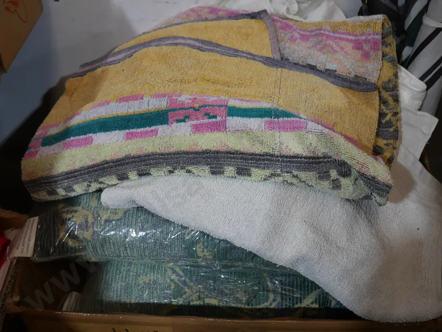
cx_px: 214
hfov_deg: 44.8
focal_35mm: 42
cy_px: 168
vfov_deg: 34.4
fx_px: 536
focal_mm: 20
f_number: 4.4
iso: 500
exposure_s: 1/60
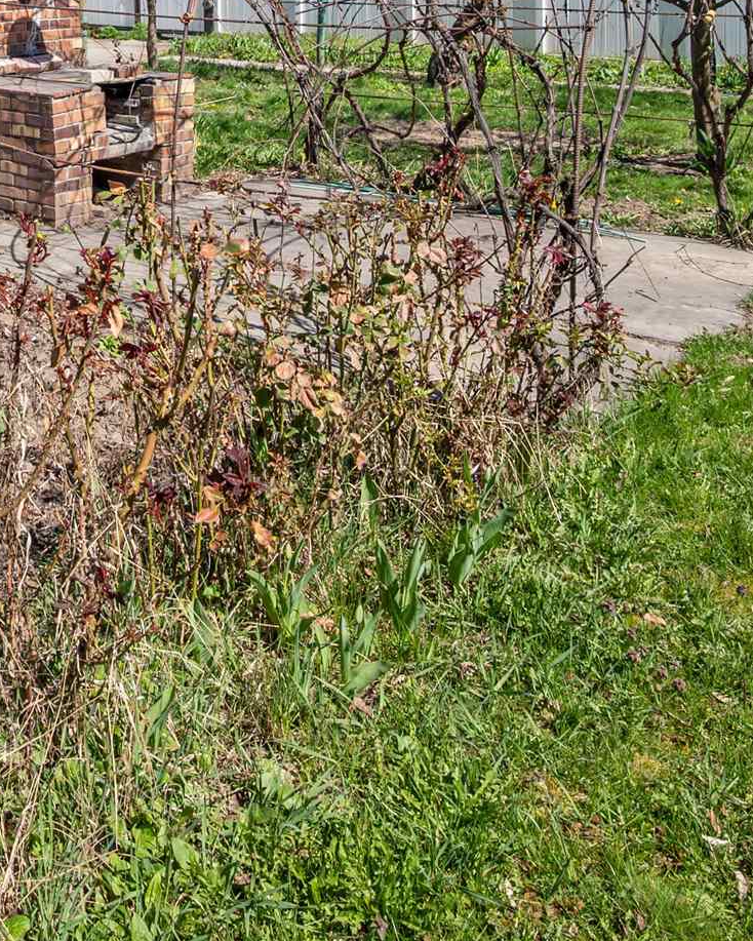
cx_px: -45
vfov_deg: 35.8
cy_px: -92
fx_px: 1225
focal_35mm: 44
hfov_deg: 31.0
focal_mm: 14
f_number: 8
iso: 100
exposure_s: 1/125
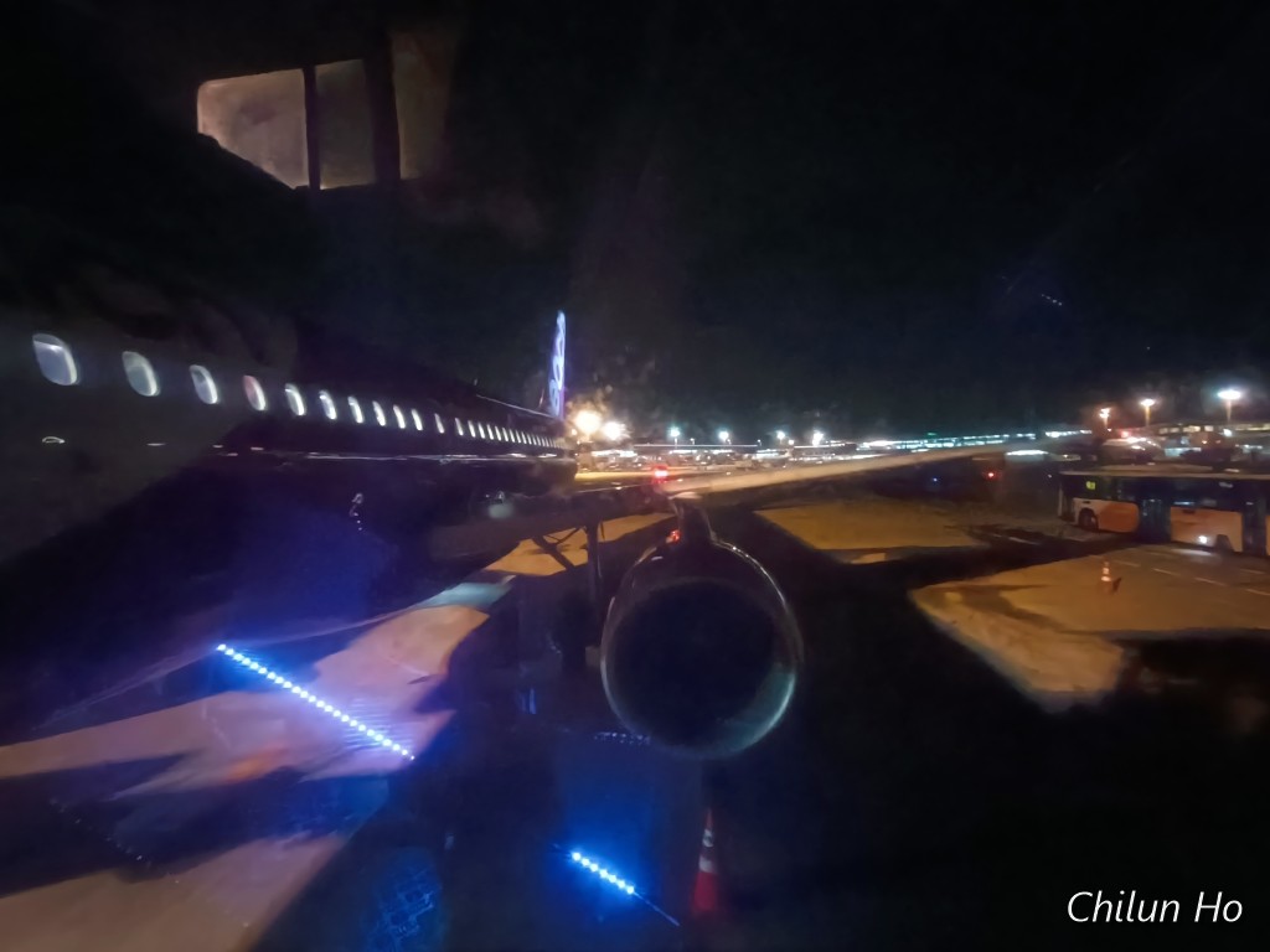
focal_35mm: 16
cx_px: 635
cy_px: 476
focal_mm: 1.66
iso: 3855
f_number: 2.2
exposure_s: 1/14.3
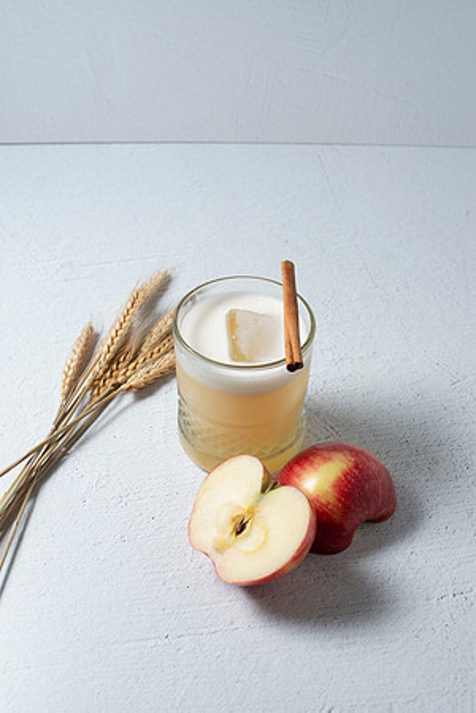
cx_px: 238
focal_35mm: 50
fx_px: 992
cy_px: 356
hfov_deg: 27.0
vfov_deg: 39.6
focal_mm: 50
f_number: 8
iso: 200
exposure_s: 1/250
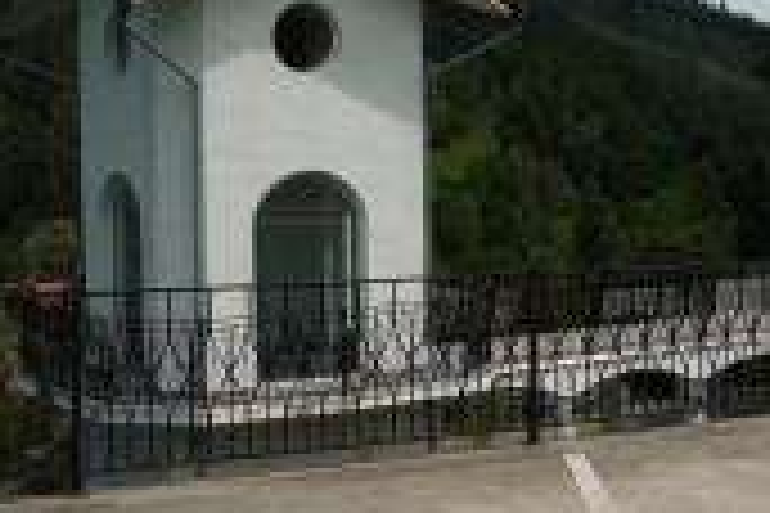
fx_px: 1668
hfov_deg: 25.4
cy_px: 58
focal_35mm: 78
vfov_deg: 17.3
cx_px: 655
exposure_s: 1/640
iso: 100
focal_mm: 5.2
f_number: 5.6
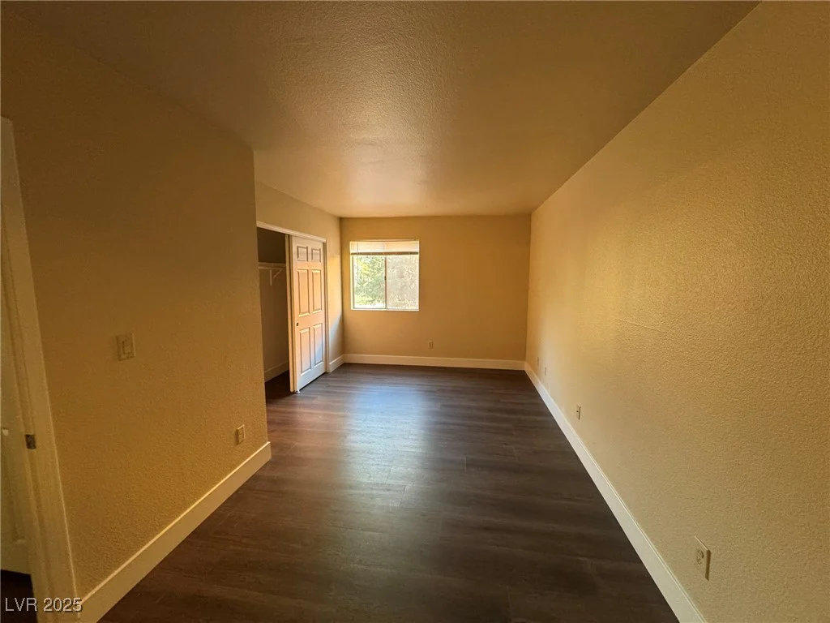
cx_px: 415
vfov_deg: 85.7
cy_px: 312
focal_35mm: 14
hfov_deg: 102.1
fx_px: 336
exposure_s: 1/60
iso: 400
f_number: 2.2
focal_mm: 2.22
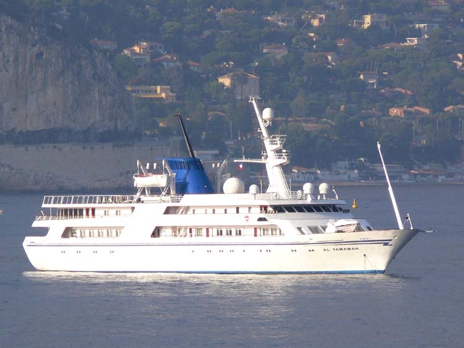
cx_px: 232
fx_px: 5632
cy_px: 174
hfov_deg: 4.7
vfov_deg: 3.5
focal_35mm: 420
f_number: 5.6
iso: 80
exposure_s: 1/250
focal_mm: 88.8
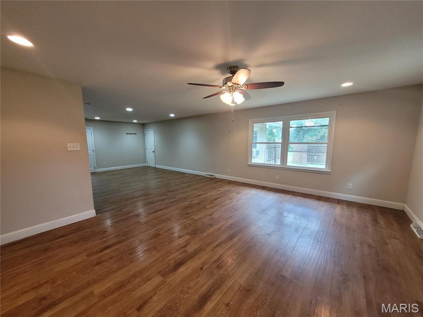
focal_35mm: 13
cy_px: 158
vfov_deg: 89.9
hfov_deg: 106.2
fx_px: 159
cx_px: 212
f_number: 2.2
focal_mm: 1.74
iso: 320
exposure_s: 1/60
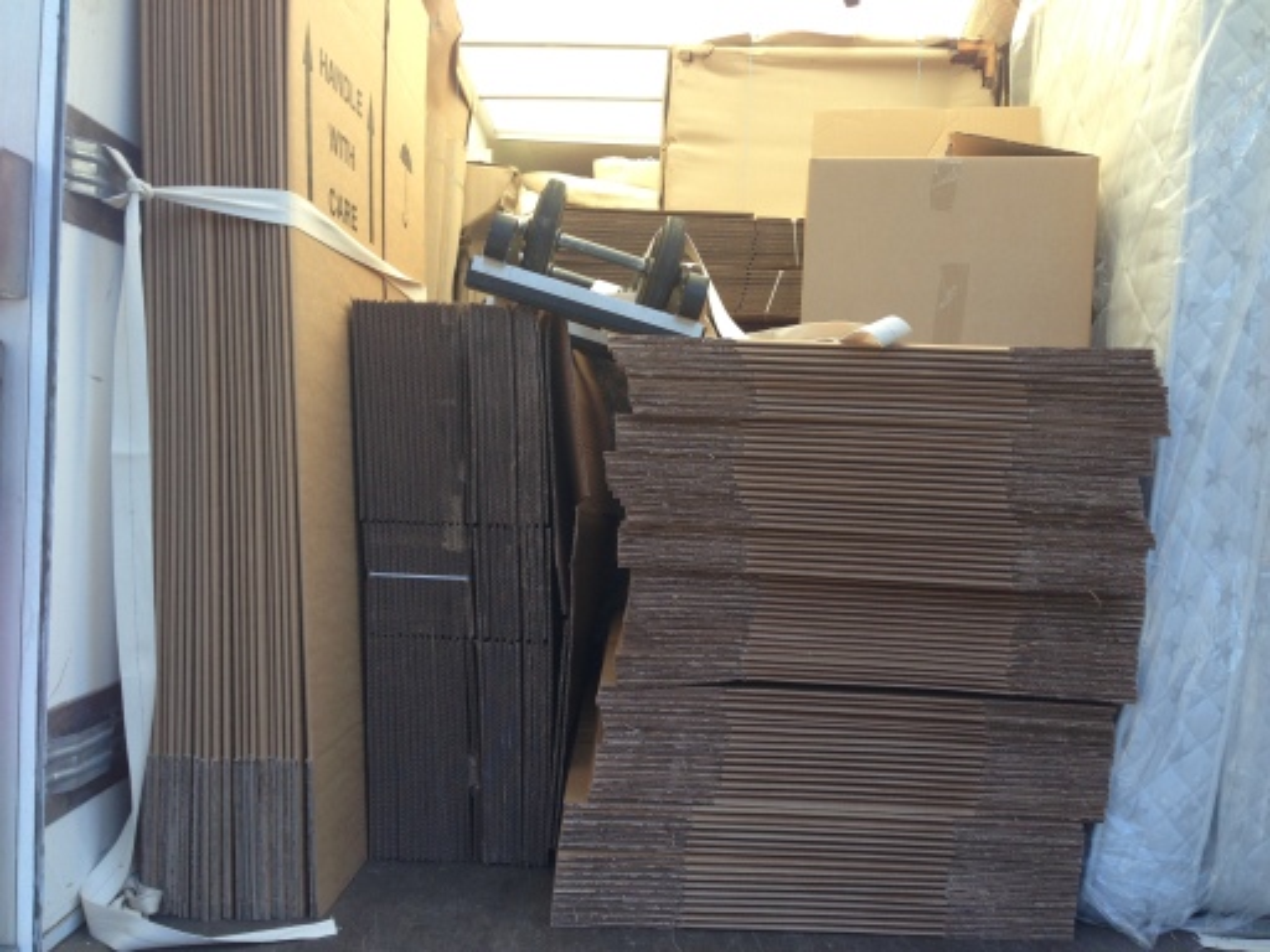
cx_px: 635
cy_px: 476
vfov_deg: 42.9
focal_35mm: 33
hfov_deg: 55.4
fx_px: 1211
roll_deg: -1.6
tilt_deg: -2.3
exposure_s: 1/145
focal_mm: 4.12
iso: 50
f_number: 2.4
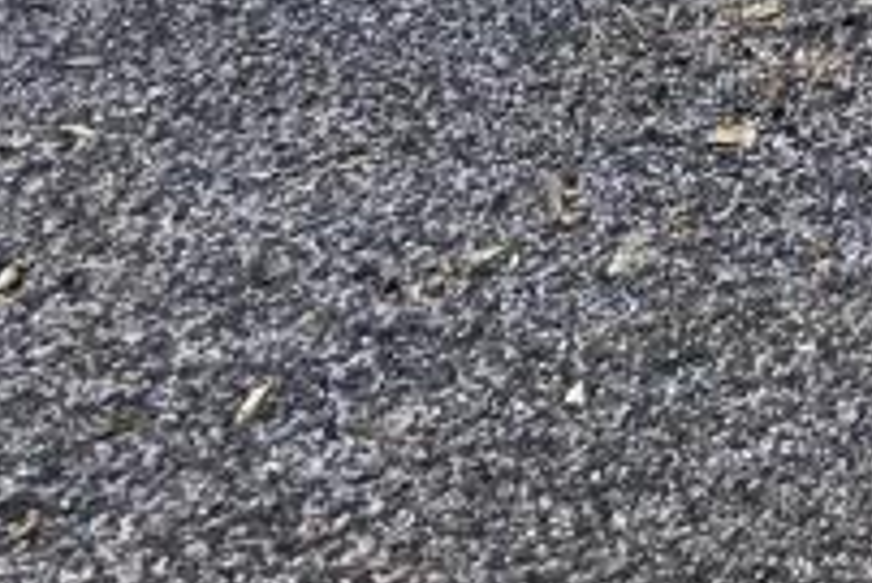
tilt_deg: -3.0
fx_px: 3709
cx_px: 1614
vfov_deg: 8.1
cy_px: -937
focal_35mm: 153
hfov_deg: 12.2
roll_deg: -1.5
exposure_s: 1/120
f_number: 2.2
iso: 25
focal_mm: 4.15
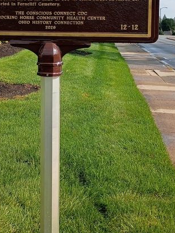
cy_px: 43
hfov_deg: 26.1
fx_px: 377
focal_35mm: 56
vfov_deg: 33.3
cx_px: 80
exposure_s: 1/926
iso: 104
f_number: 1.8
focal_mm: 4.27
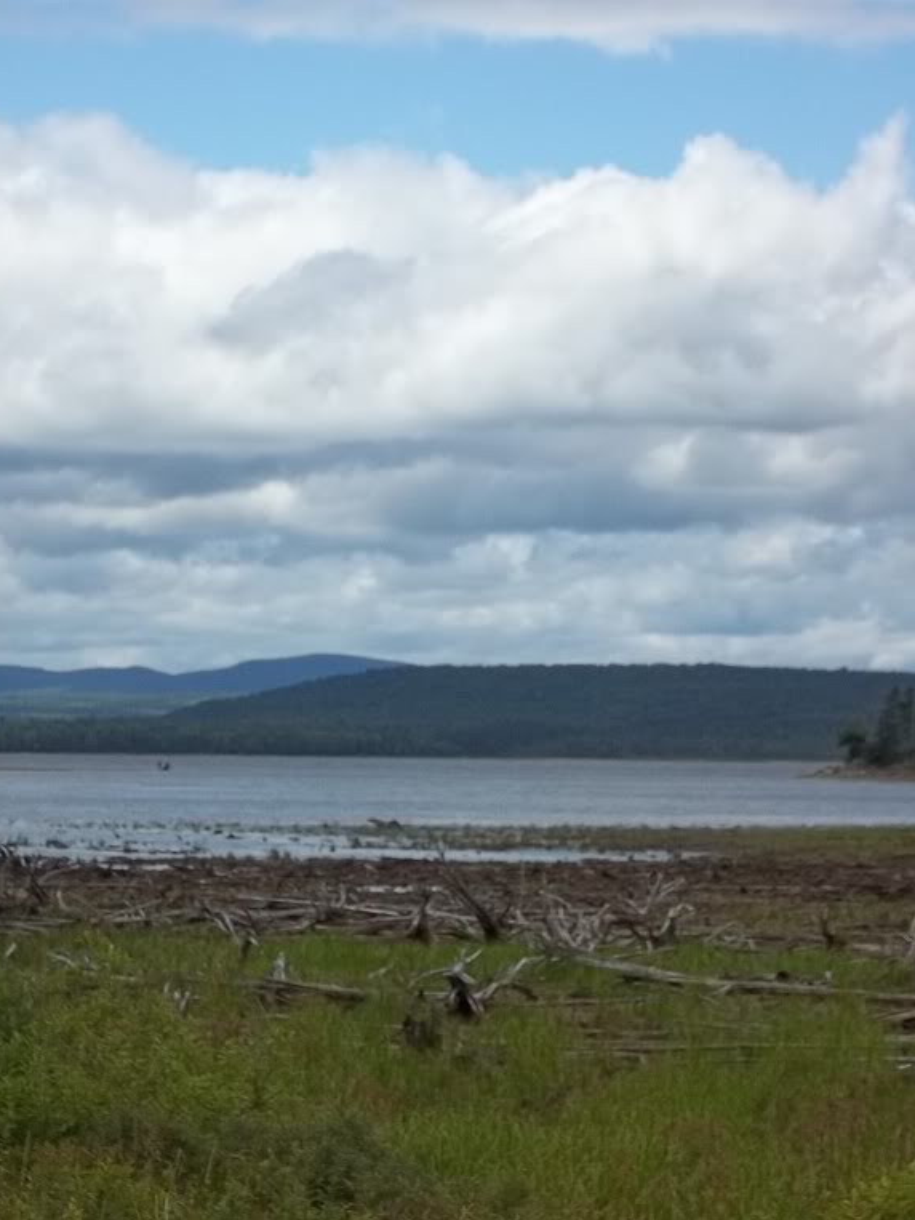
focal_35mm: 129
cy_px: 612
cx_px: 443
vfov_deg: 15.3
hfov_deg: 11.5
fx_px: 4544
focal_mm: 17.1
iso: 64
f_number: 5.2
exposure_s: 1/500
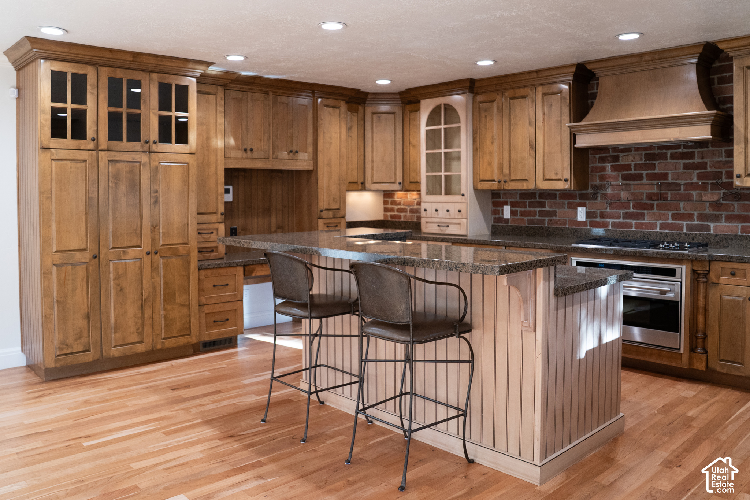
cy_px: 206
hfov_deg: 64.9
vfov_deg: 45.7
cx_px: 369
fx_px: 590
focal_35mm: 28
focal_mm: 24
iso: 1600
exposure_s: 1/160
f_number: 4
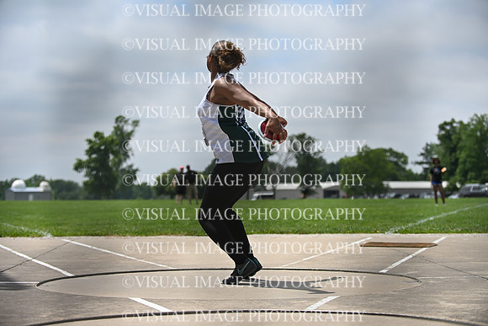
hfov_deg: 25.4
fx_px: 1085
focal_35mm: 80
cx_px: 244
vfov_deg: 17.1
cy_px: 163
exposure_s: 1/6400
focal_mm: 80
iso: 250
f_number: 3.5
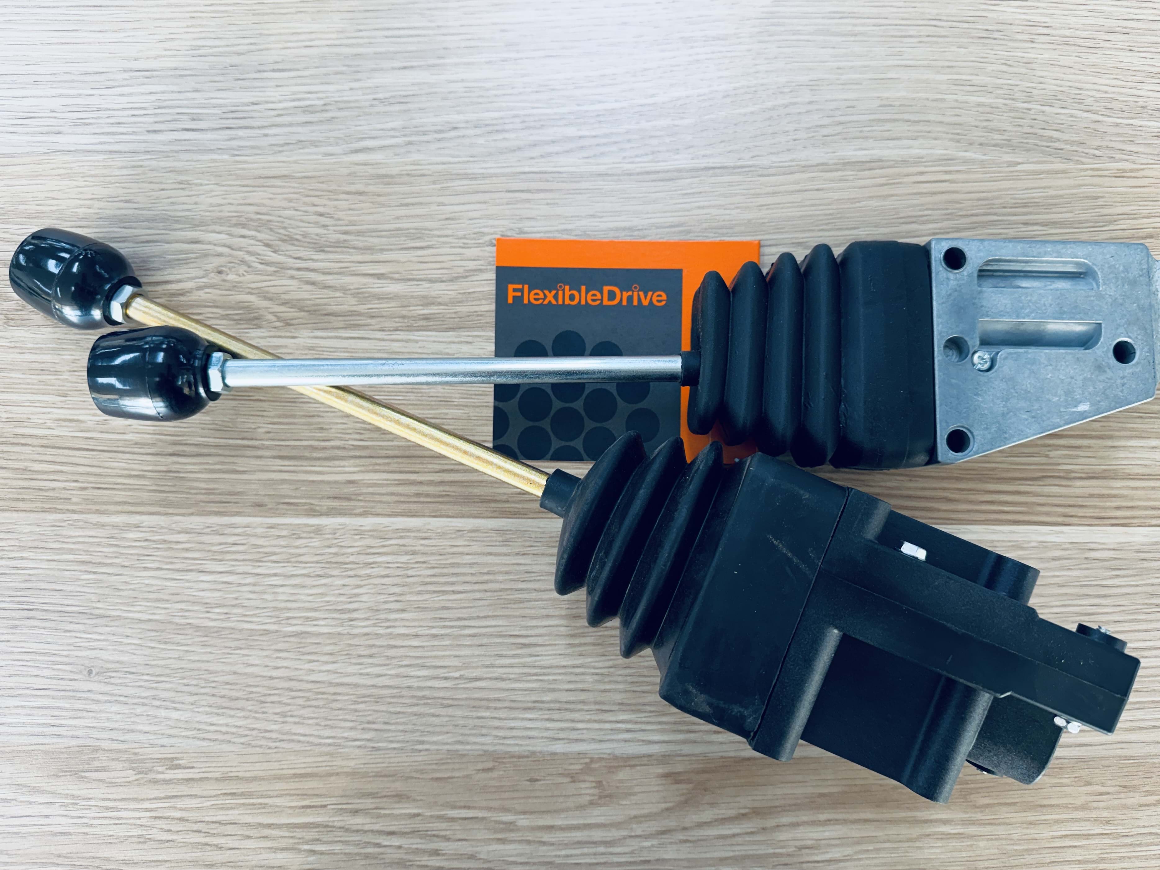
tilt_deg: -87.3
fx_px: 804
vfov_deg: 56.8
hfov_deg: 71.6
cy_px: 435
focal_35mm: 24
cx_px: 580
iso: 100
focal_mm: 6.76
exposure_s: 1/100
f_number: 1.78
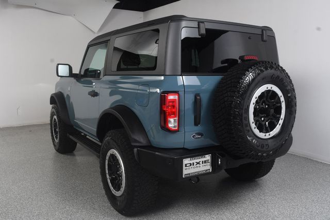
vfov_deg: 39.9
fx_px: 302
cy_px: 110
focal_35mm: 33
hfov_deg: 57.2
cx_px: 165
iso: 100
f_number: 9
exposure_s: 1/160
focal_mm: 22
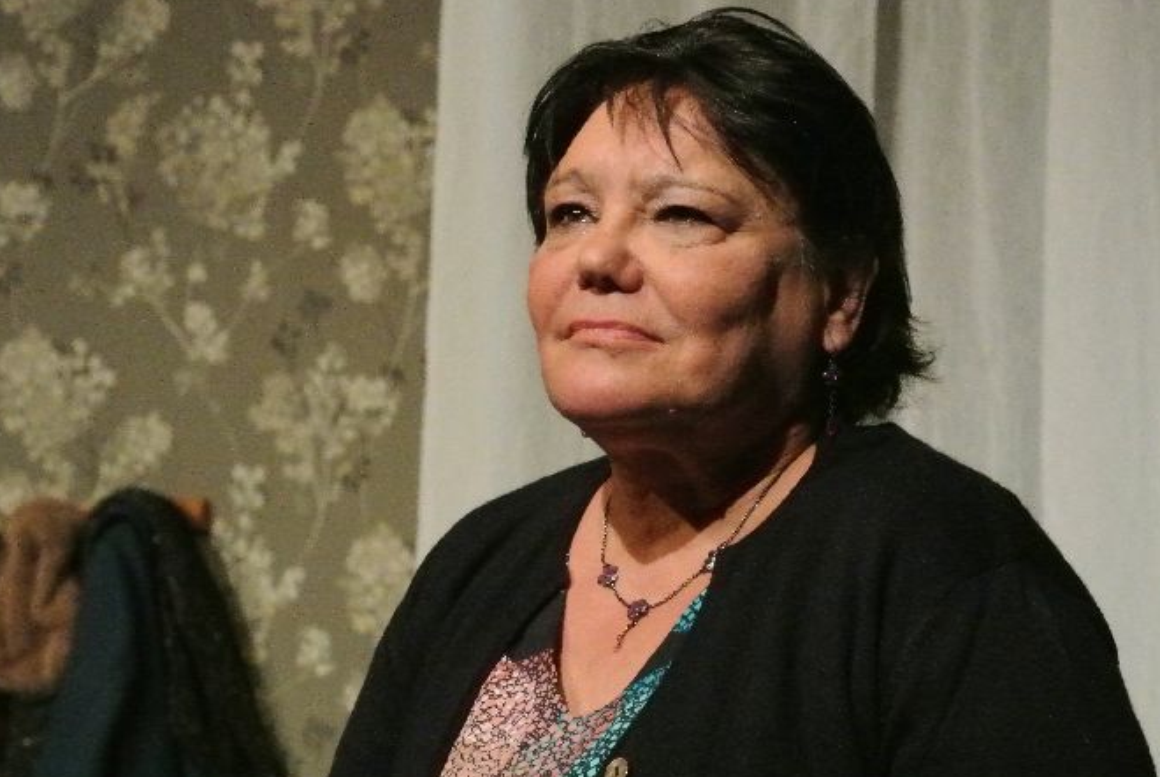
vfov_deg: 5.5
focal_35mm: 252
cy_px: 372
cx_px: 585
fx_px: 8131
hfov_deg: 8.2
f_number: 9
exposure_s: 1/100
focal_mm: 77.1
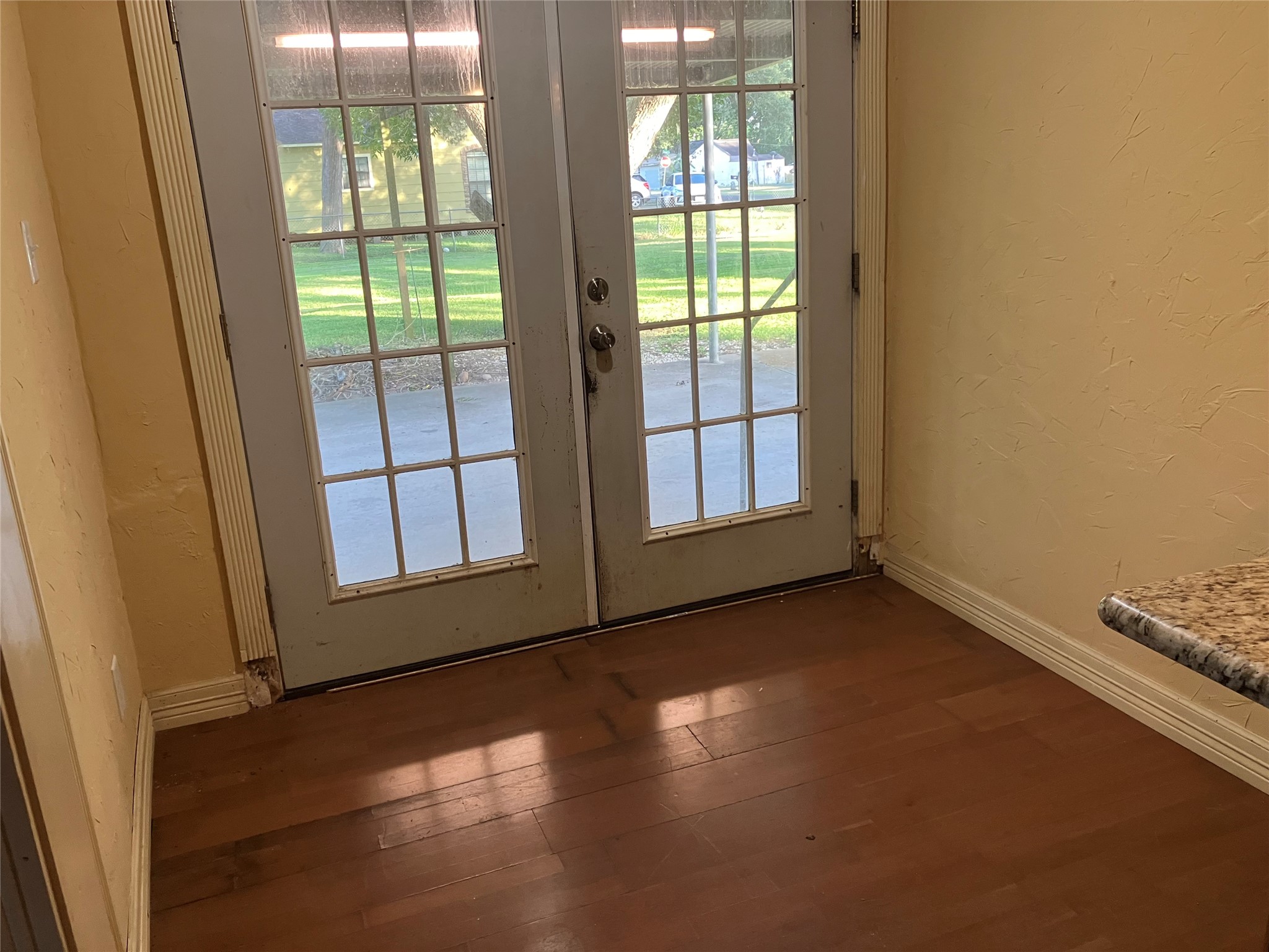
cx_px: 634
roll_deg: +2.7
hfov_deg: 63.4
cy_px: 476
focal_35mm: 28
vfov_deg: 49.7
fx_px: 1026
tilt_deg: -15.1
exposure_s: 1/60
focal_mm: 3.99
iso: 125
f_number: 1.8
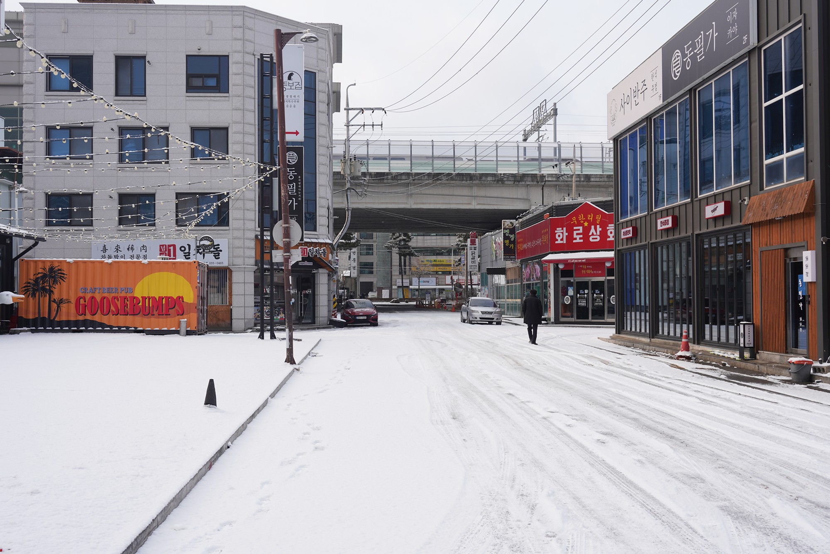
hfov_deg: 51.9
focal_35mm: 37
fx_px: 853
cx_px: 415
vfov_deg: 36.0
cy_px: 277
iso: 160
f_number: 10
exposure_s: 1/100
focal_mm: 37
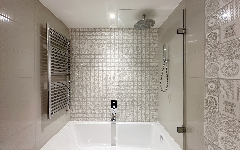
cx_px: 119
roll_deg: -0.1
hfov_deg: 101.5
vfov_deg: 74.8
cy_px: 75
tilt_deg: +0.0
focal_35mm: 15
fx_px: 98
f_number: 2.2
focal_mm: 2.22
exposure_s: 1/50
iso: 160
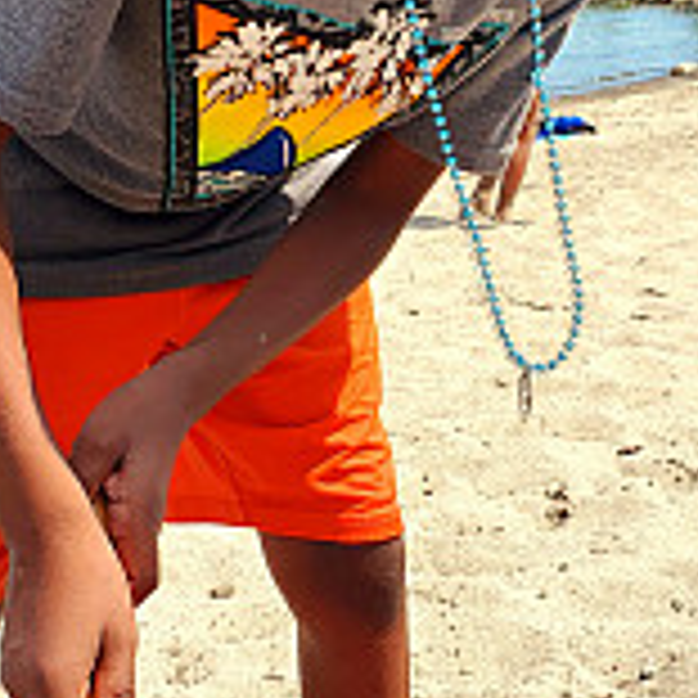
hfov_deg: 23.4
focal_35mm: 74
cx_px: 376
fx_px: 1688
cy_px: 306
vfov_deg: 23.3
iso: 50
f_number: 2.4
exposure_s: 1/1111
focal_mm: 4.3
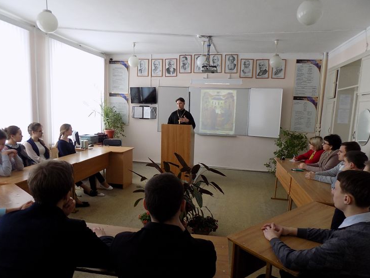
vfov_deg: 54.8
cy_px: 148
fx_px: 267
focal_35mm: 25
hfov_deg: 69.4
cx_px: 178
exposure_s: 1/30
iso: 125
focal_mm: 4
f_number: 3.1
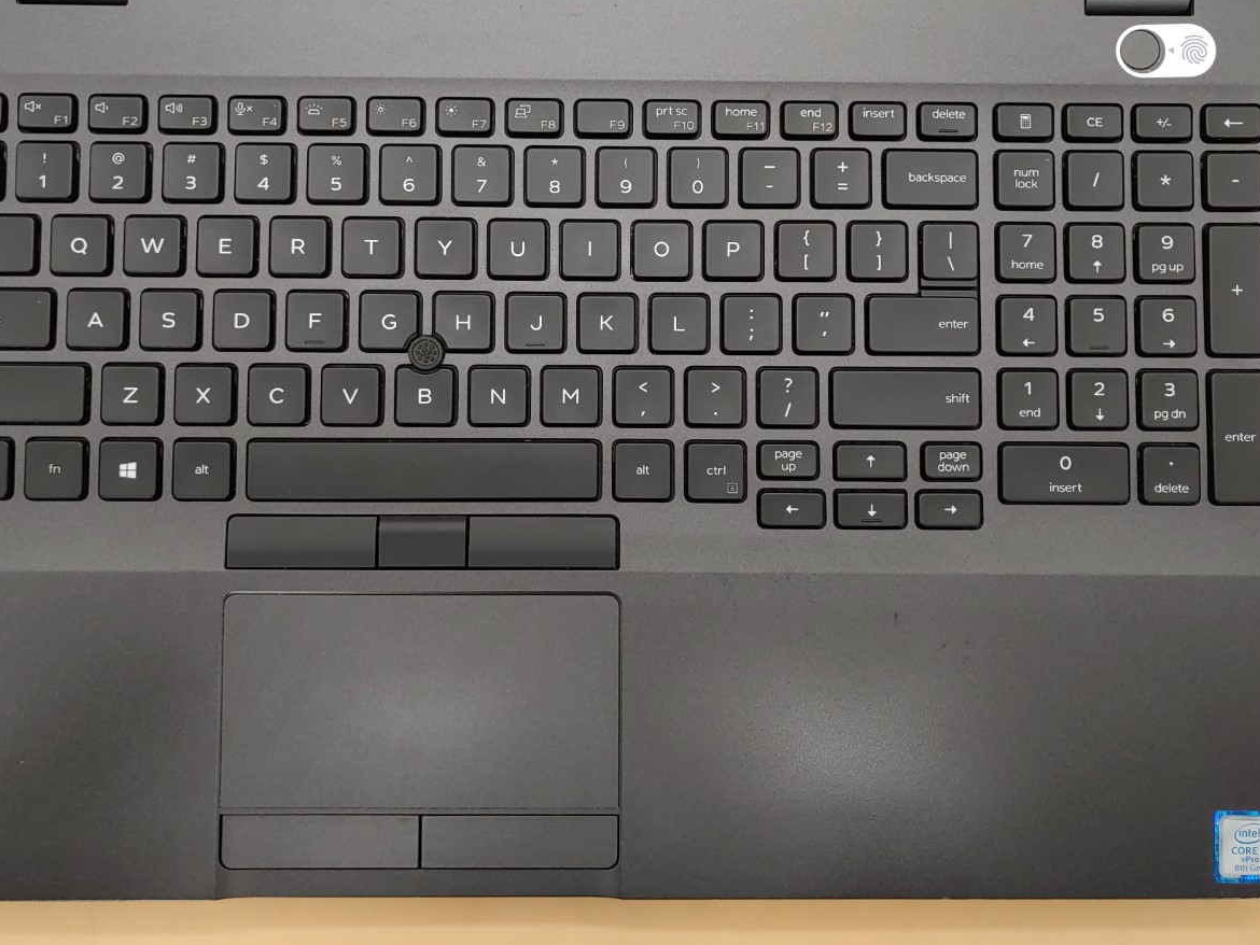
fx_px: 1165
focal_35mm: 32
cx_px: 601
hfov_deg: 56.8
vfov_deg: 43.9
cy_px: 369
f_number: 1.8
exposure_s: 1/60
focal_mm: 4.36
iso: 100
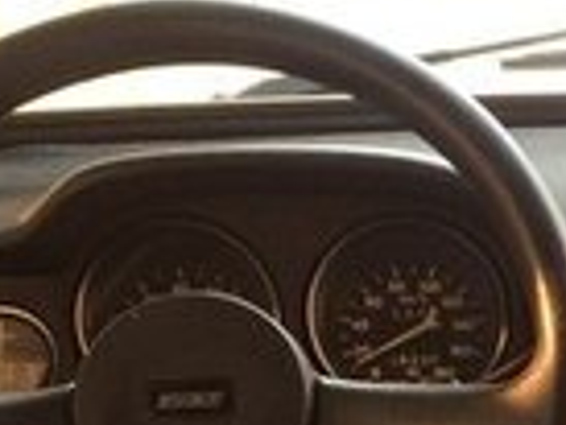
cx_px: 818
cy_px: 687
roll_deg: +0.0
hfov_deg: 13.4
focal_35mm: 140
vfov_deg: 10.2
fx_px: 2291
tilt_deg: -14.6
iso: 40
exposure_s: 1/50
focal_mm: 4.15
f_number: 2.2
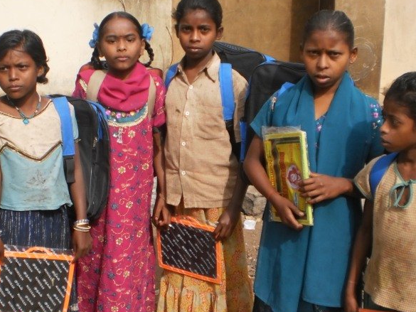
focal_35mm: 63
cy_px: 149
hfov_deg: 30.7
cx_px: 171
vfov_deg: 23.3
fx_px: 757
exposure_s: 1/640
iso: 100
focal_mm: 6.3
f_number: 3.1
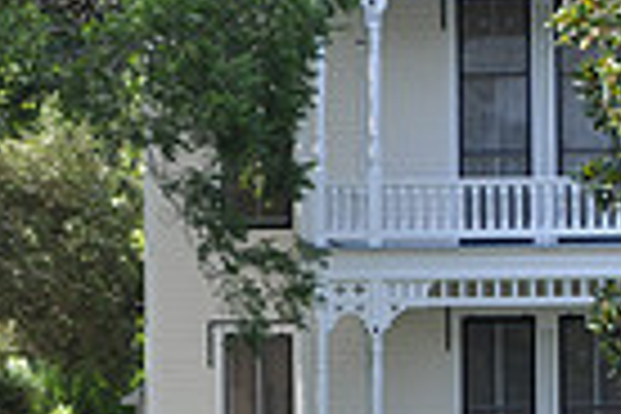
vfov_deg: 6.2
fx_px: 3796
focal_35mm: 220
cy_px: 371
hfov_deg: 9.1
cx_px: 927
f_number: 8
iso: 200
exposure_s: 1/60
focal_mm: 35
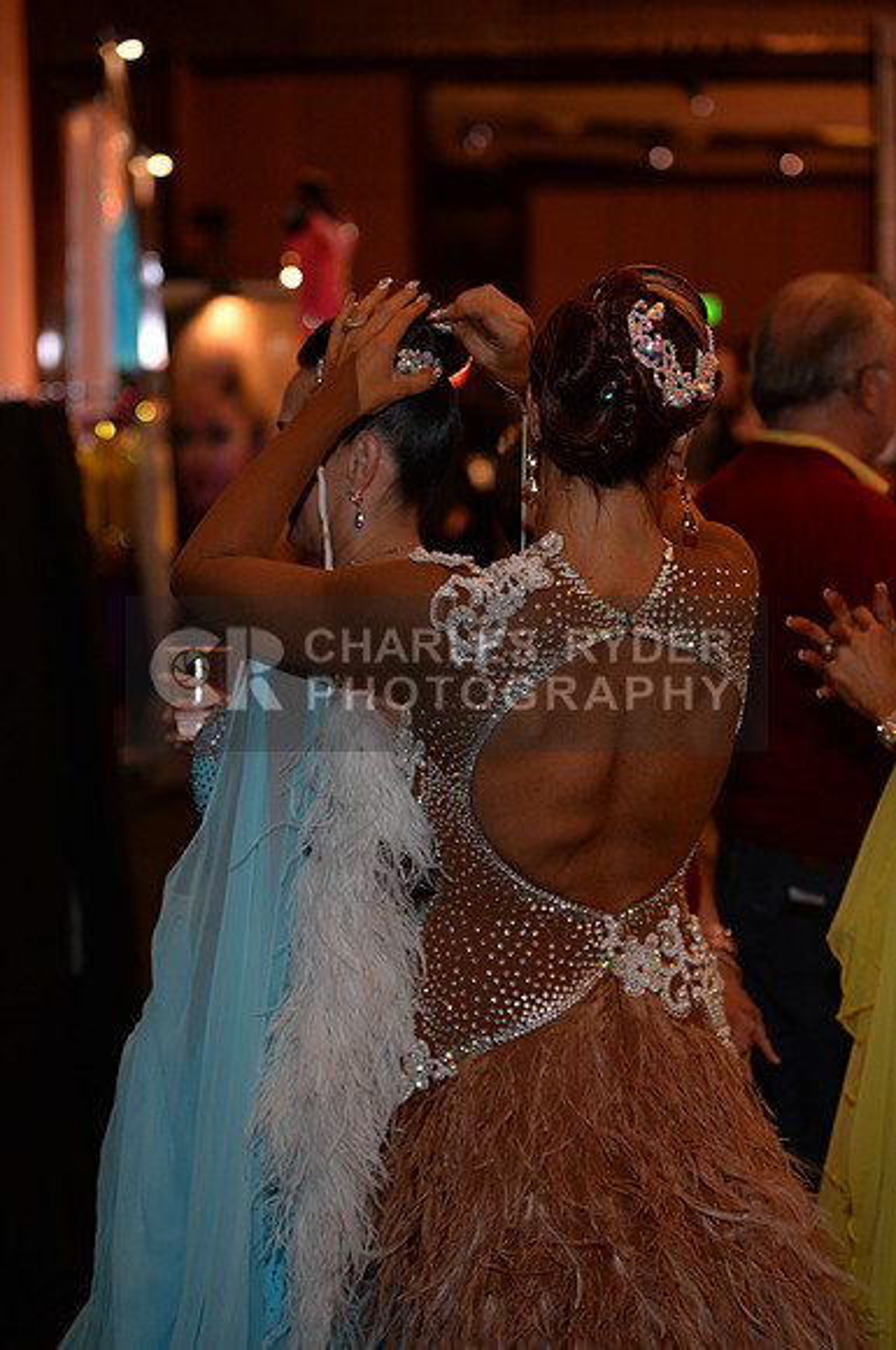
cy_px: 675
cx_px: 448
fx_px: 2621
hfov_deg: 19.4
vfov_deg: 28.9
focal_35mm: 70
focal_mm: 70
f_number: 2.8
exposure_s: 1/250
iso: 1250
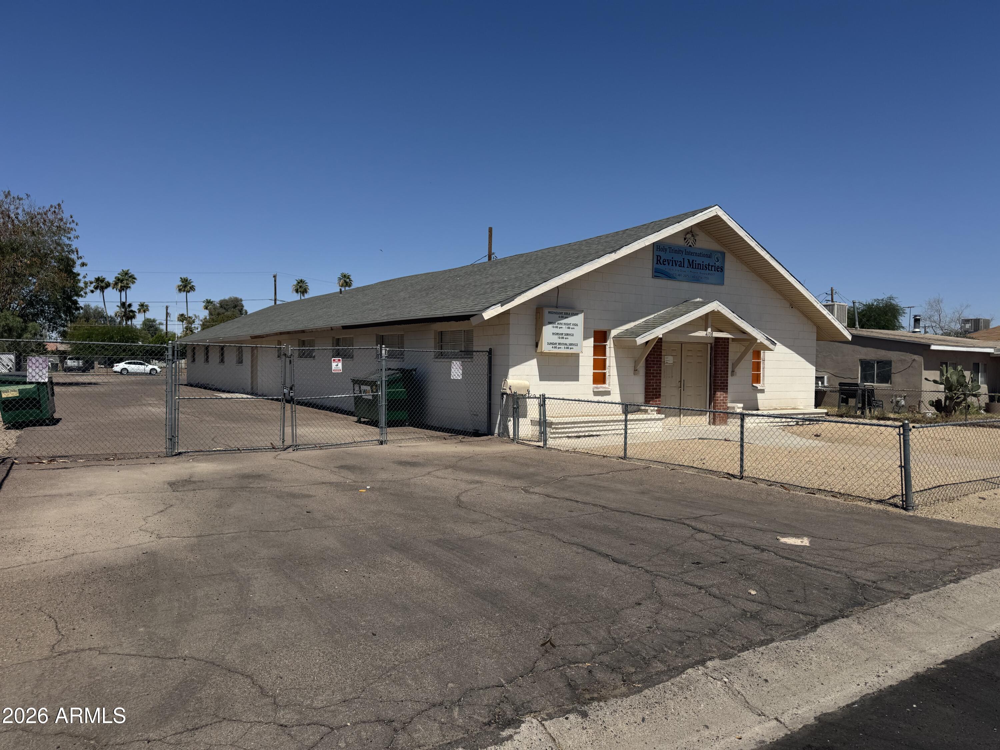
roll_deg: -0.5
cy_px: 375
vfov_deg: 56.8
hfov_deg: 71.6
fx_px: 693
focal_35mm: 24
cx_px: 500
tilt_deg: -1.8
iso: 80
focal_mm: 6.76
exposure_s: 1/7937
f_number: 1.78
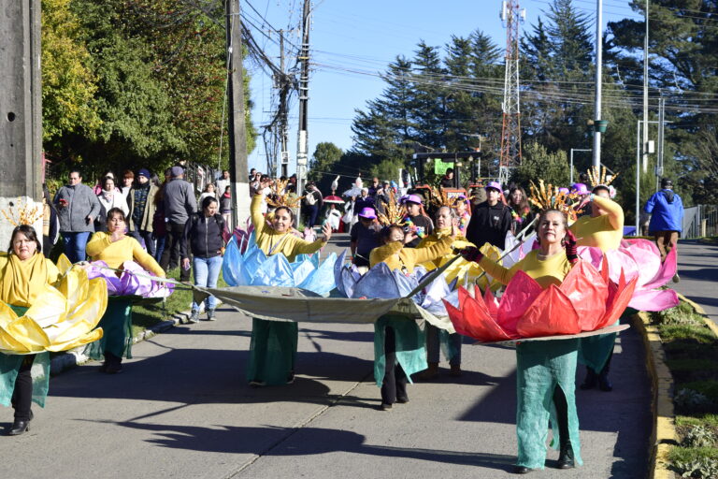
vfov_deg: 18.9
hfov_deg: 28.1
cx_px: 359
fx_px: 1436
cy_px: 240
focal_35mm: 72
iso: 100
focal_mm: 48
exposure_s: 1/200
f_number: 8
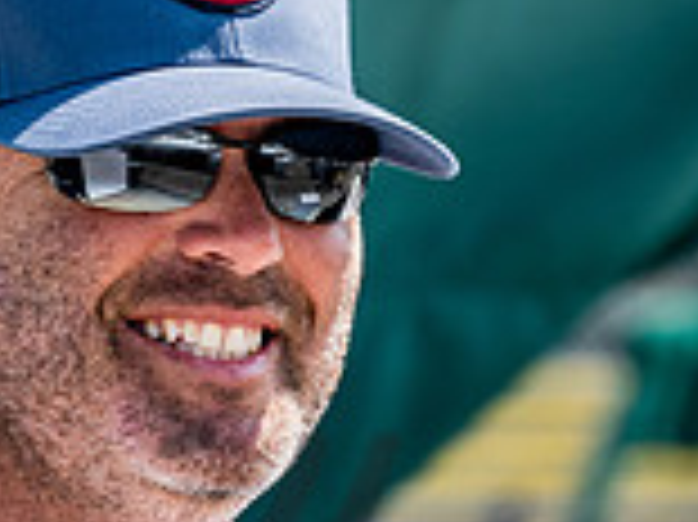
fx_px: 16361
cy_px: 312
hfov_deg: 2.4
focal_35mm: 812
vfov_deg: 1.8
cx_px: -284
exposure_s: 1/320
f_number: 6.3
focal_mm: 150
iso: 125
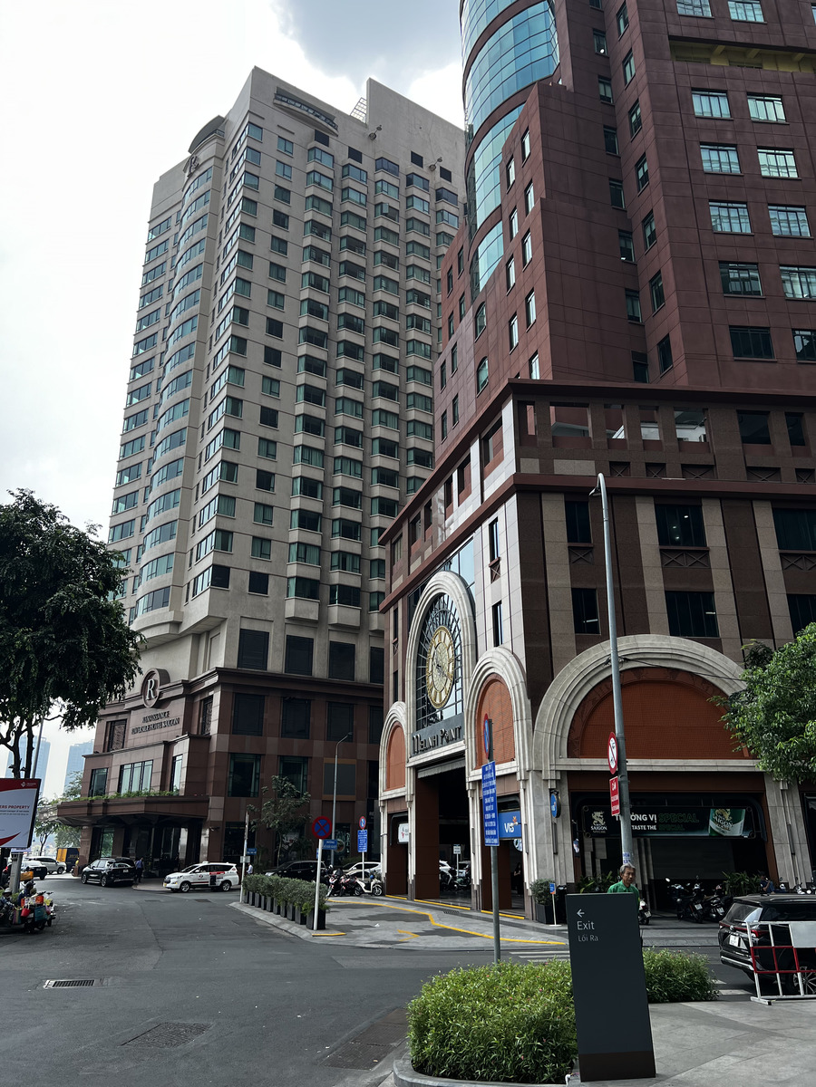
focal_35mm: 26
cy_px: 544
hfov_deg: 53.1
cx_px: 408
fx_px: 817
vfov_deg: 67.3
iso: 50
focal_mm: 5.7
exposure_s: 1/1196
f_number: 1.5
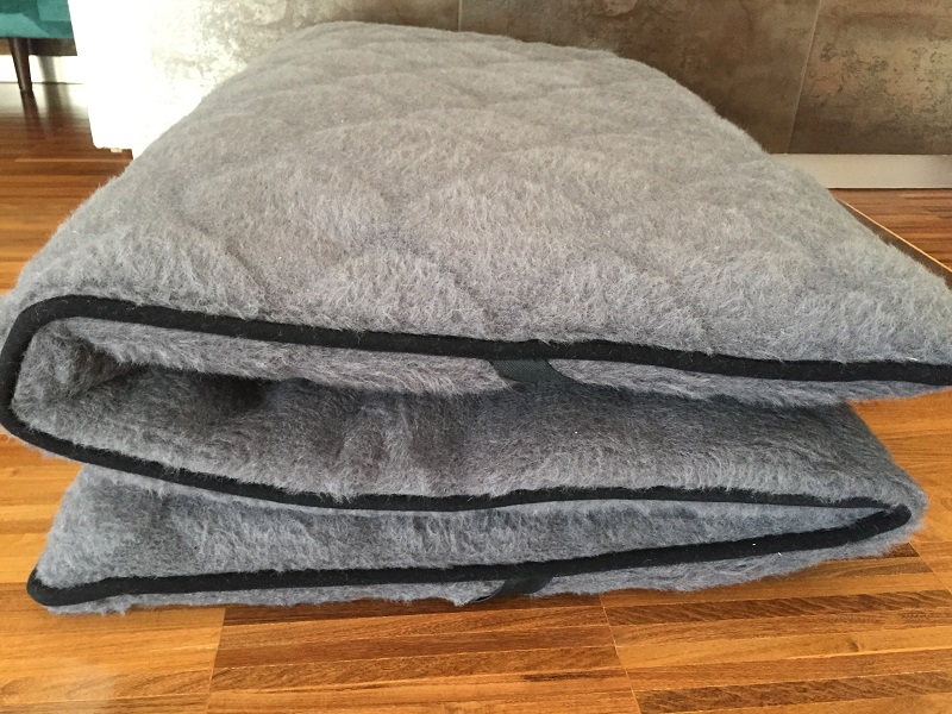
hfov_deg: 61.7
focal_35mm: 29
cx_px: 476
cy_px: 357
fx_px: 798
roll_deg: -2.2
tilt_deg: -29.4
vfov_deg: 48.2
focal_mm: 4.15
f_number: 2.2
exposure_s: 1/33
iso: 320
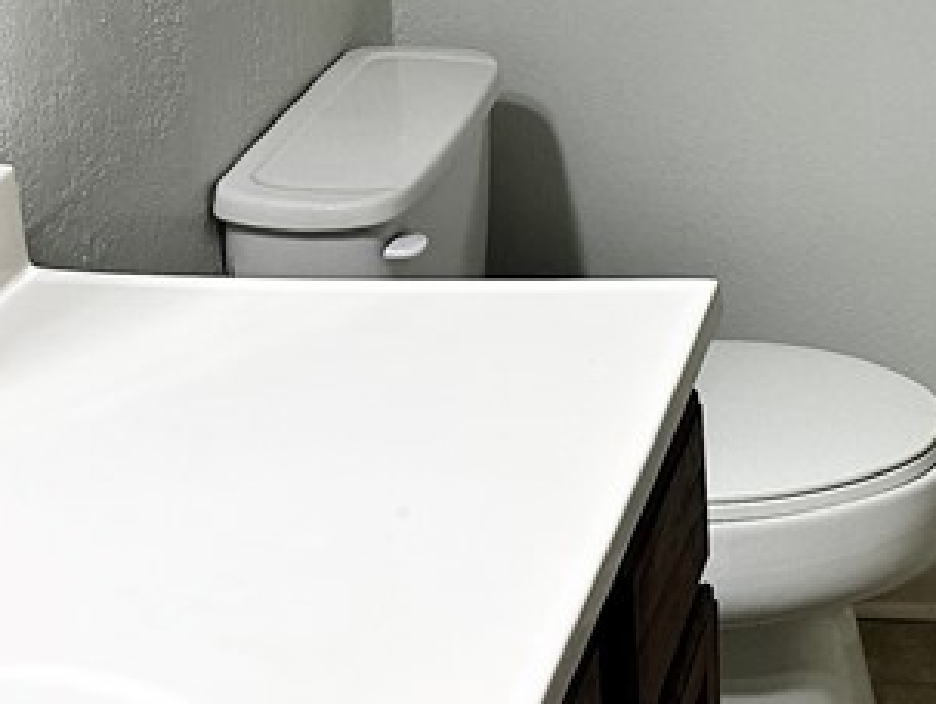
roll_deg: +0.0
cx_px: 955
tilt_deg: -16.2
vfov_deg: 17.6
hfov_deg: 23.0
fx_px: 2193
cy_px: -62
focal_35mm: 81
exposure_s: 1/120
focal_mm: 6.86
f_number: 1.78
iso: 200
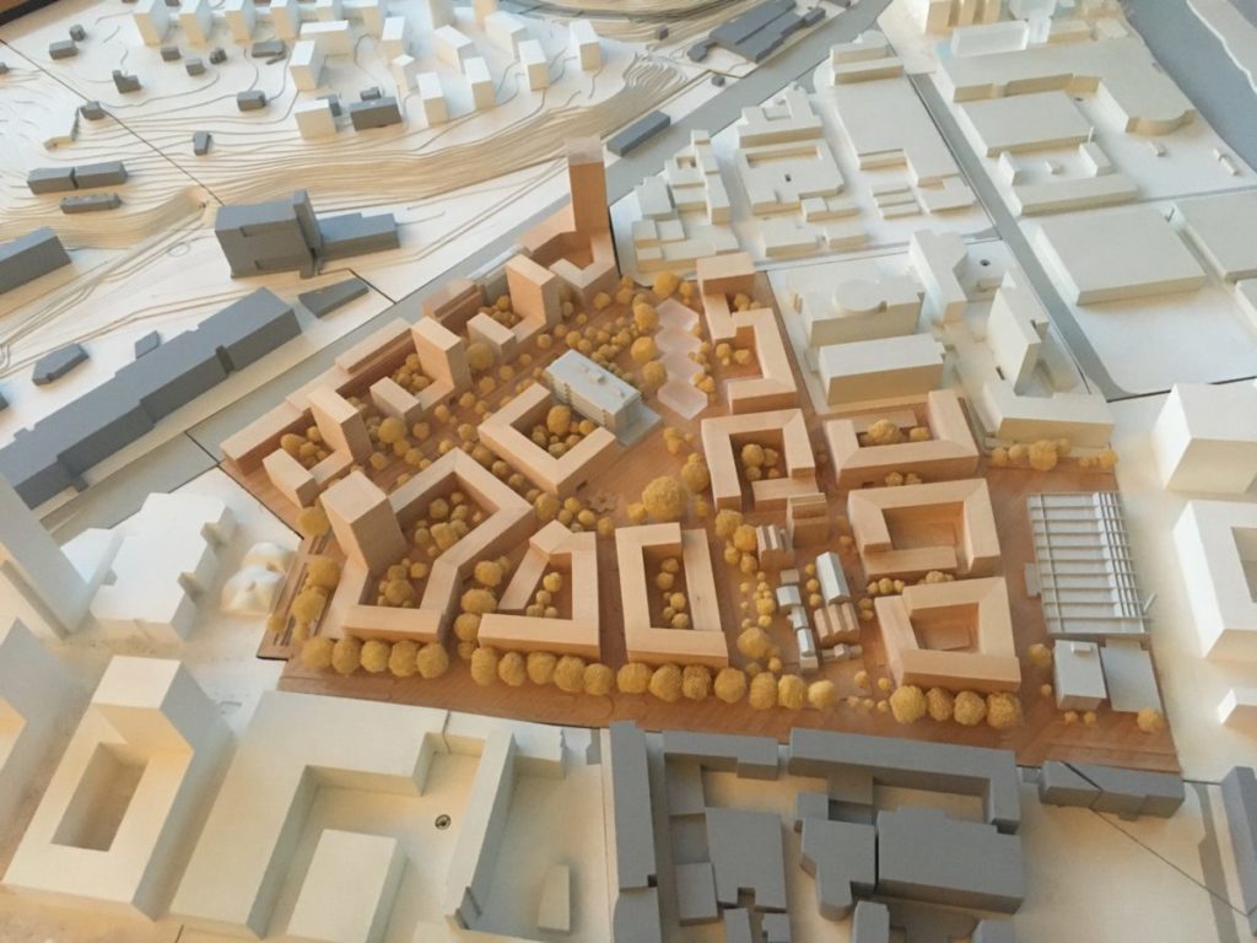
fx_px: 1053
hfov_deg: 61.7
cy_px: 472
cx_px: 628
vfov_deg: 48.2
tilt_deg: -49.4
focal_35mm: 29
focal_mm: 4.15
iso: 250
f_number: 2.2
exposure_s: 1/17
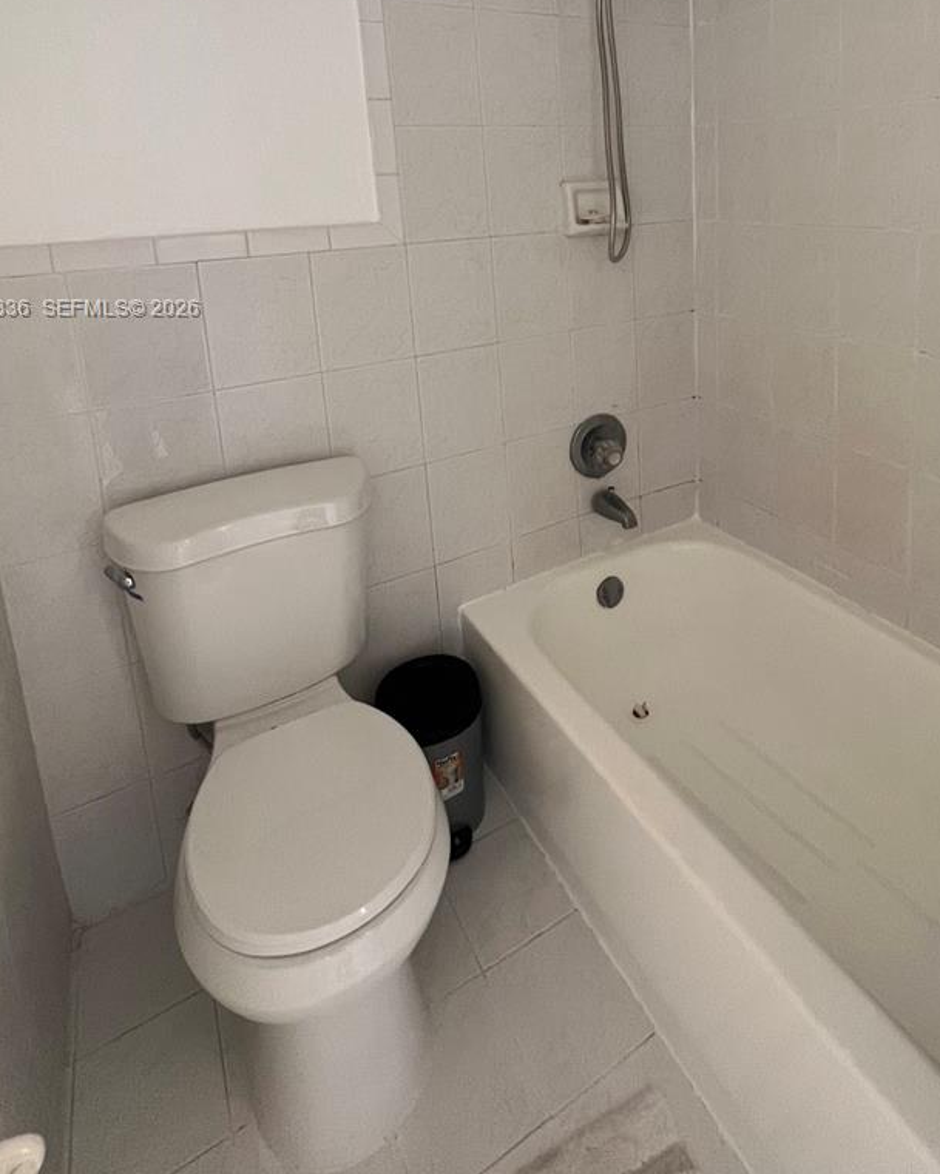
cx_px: 608
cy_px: 310
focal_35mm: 20
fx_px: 695
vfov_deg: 75.2
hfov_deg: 66.7
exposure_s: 1/60
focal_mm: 1.57
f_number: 1.8
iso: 250
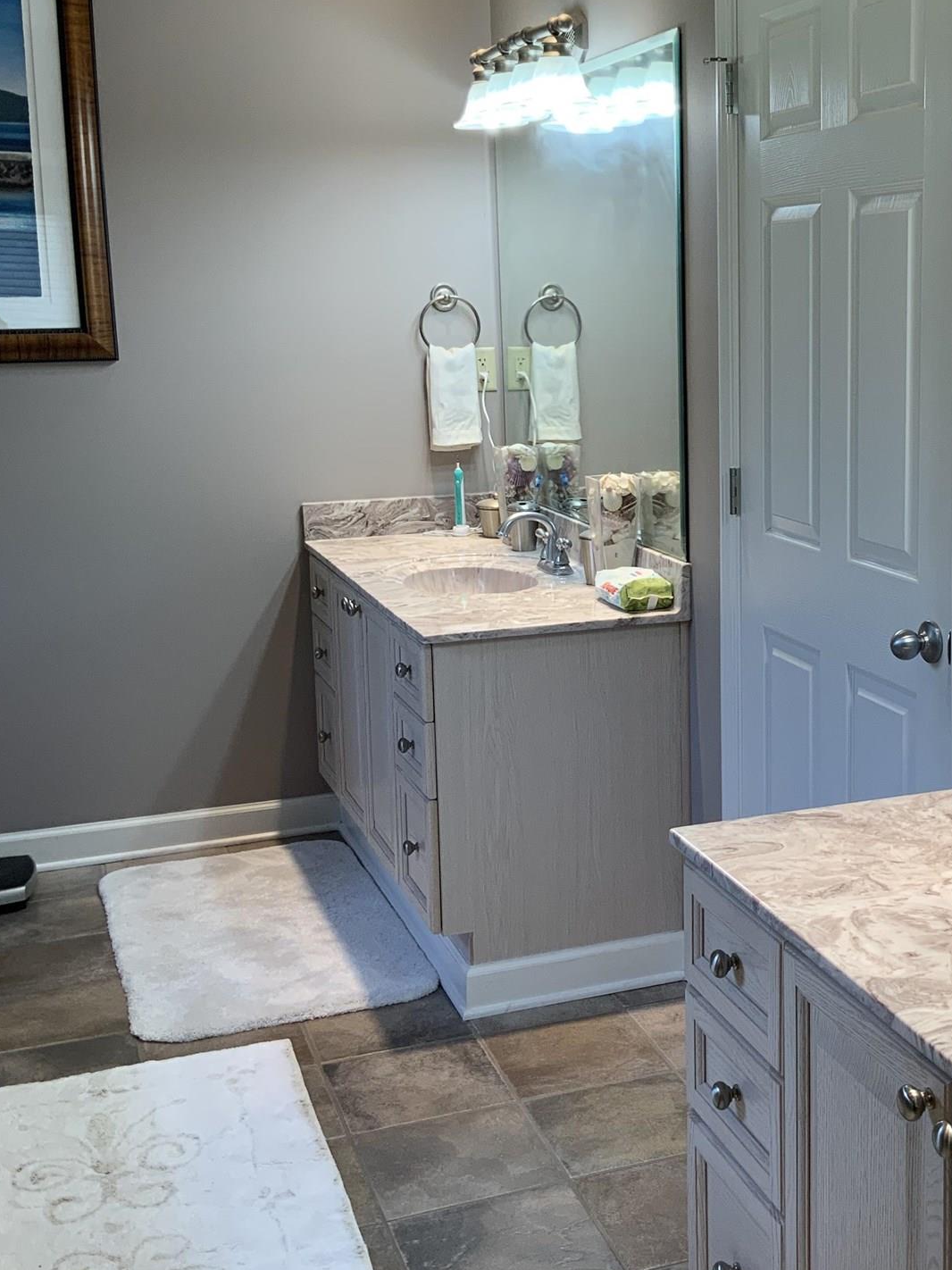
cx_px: 751
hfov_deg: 30.2
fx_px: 1724
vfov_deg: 40.4
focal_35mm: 47
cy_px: 578
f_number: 1.8
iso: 50
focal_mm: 3
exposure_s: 1/120
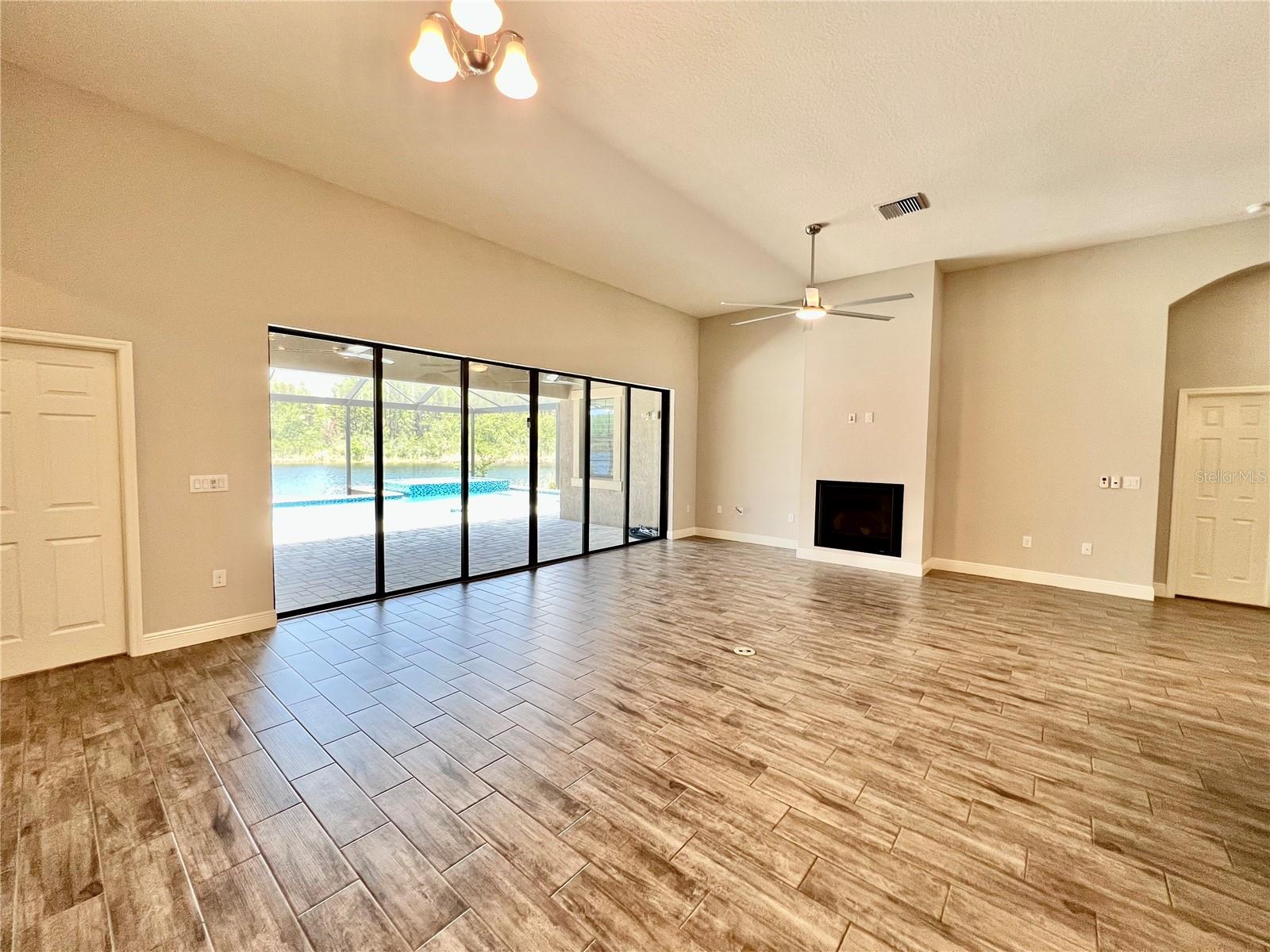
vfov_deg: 89.9
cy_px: 476
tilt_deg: -3.1
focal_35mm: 13
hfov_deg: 106.2
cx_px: 635
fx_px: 477
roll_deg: -0.7
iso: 200
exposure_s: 1/120
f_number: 1.8
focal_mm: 1.57
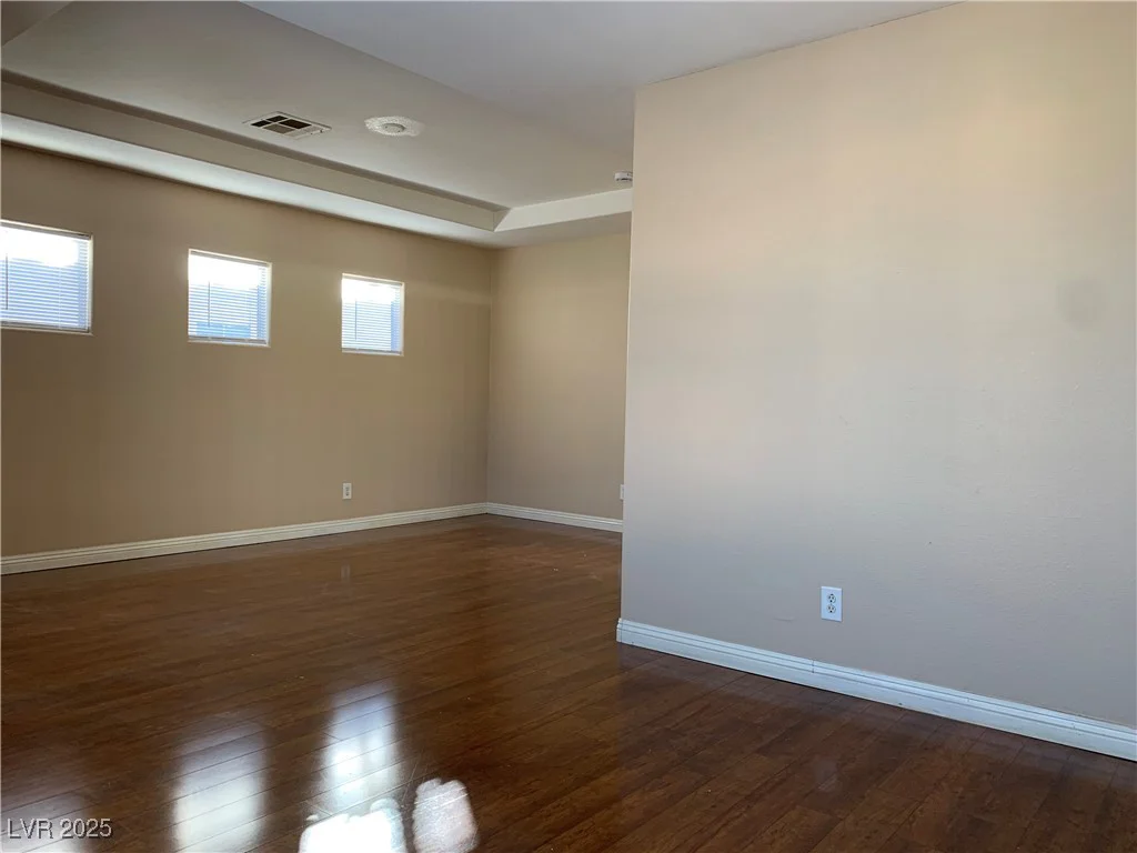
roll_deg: -1.1
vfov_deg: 53.1
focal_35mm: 26
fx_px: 854
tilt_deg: -2.4
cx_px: 568
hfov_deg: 67.3
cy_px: 426
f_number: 1.8
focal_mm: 4.25
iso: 100
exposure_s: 1/65
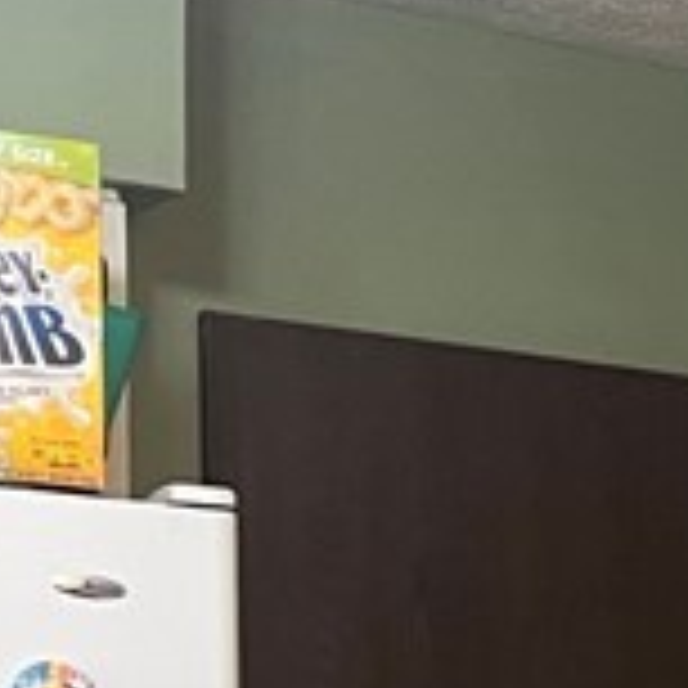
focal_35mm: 154
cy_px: 1336
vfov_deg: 10.5
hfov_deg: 8.9
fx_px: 3463
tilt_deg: -6.7
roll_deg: -3.3
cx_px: 2194
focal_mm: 5.7
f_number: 1.5
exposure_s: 1/60
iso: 160
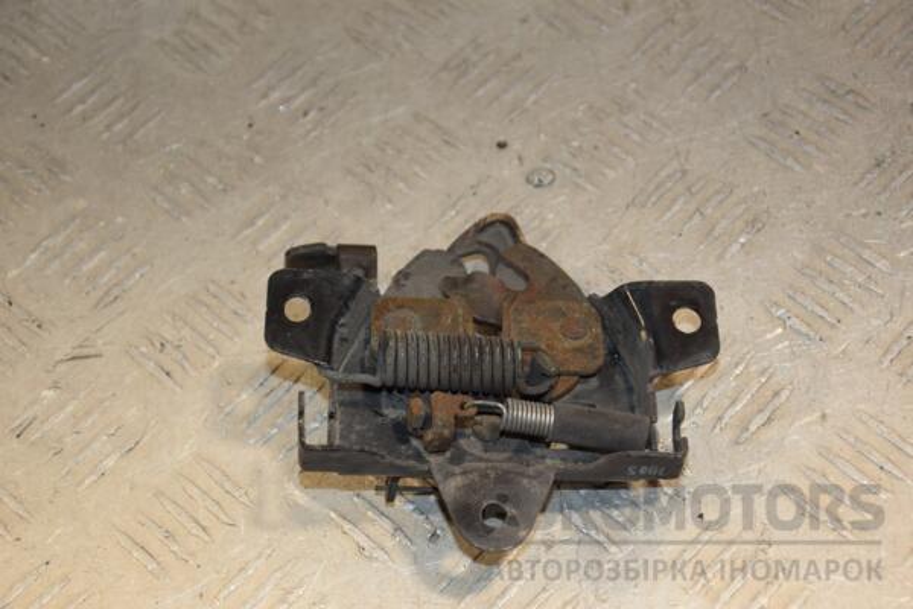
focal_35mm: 93
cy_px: 304
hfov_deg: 21.9
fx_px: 2358
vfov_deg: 14.7
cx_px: 456
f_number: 5.6
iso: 800
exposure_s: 1/200
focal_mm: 62
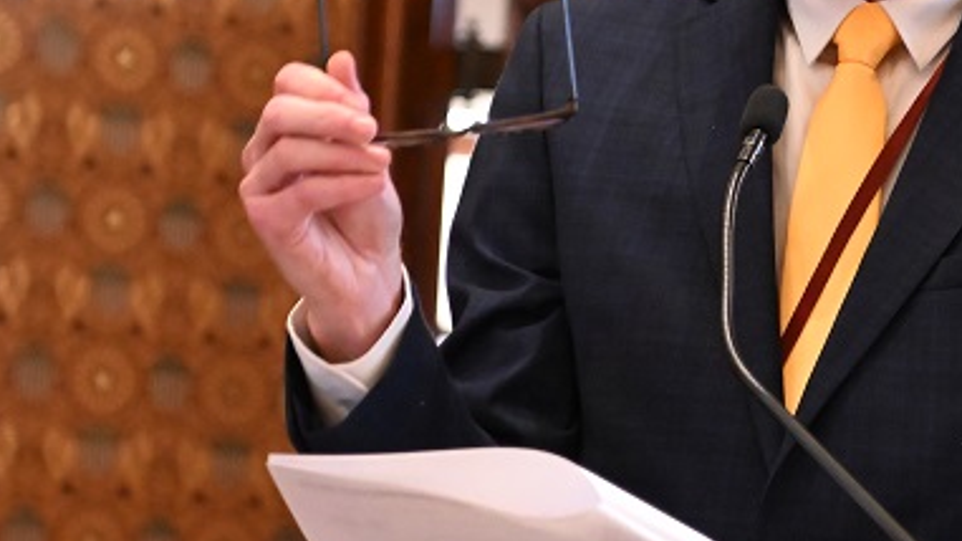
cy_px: 245
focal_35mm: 165
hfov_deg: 13.0
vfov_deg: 7.3
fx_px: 4207
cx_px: 768
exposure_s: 1/400
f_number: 2.8
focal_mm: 50
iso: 6400
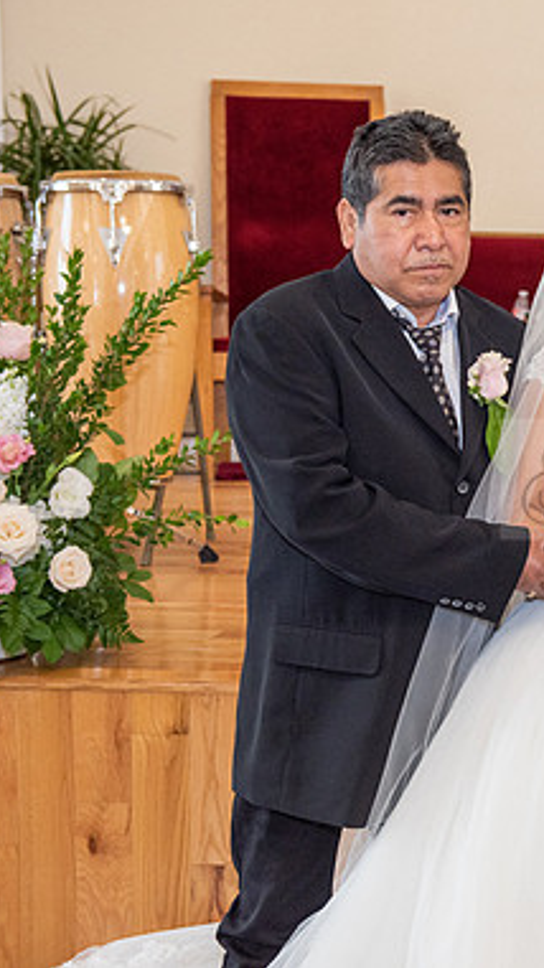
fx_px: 2131
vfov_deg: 25.6
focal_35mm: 83
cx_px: 722
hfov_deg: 13.9
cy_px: 479
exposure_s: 1/160
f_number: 4.5
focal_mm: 52
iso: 1000
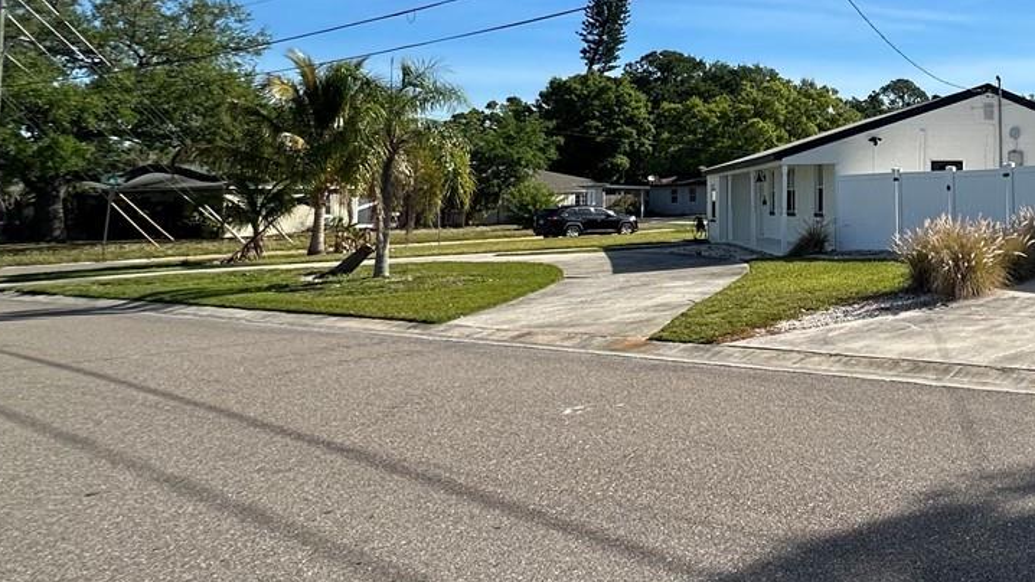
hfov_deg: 44.5
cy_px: 147
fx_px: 933
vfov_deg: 34.0
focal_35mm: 34
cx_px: 1133
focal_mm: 2.22
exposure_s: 1/2451
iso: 50
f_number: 2.2
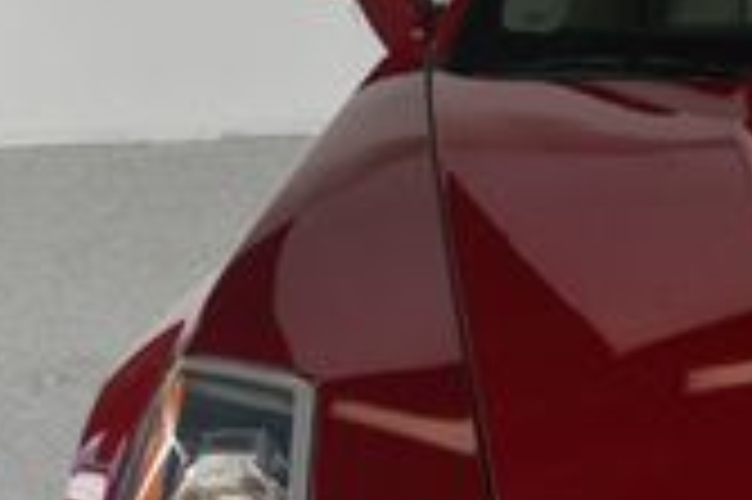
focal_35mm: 184
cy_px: 410
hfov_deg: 10.9
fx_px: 3840
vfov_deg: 7.4
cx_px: 1013
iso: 100
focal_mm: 32
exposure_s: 1/160
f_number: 13
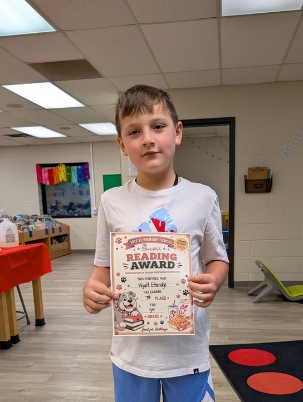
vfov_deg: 52.4
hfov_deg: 41.8
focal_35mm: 34
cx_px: 172
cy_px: 282
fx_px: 396
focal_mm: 6.9
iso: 60
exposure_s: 1/120
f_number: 1.68
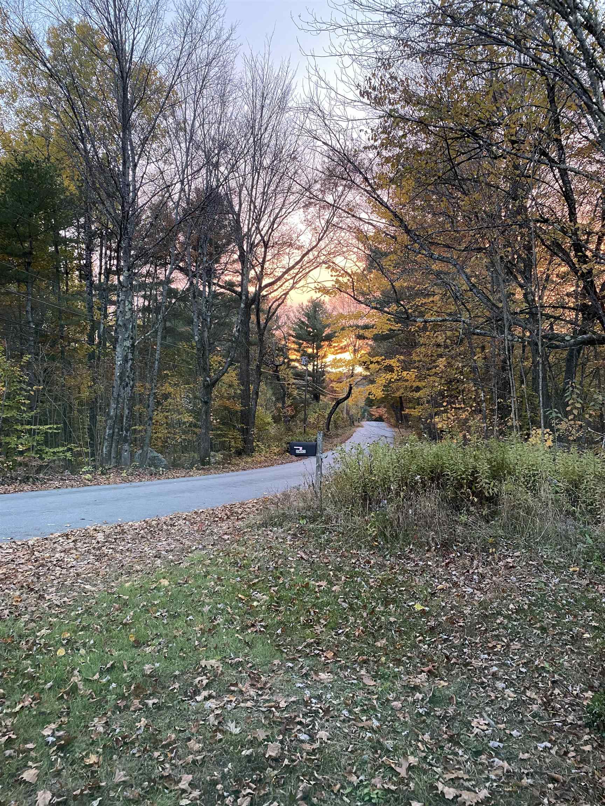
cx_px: 302
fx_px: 606
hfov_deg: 53.1
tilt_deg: +1.2
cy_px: 403
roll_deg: +0.2
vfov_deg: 67.3
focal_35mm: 26
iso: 250
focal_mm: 4.25
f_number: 1.8
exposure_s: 1/60
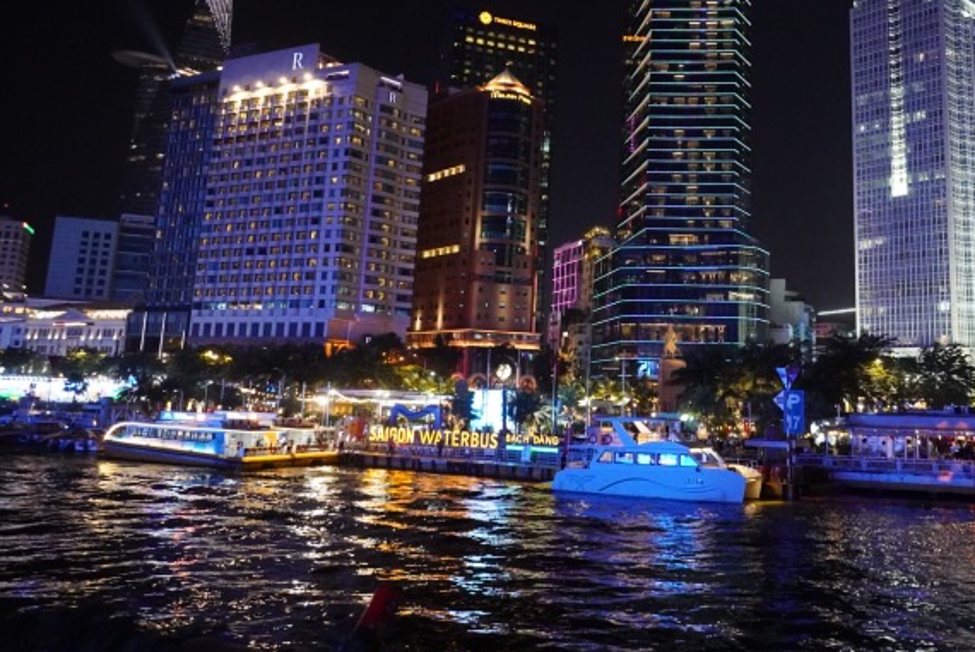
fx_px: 922
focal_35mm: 34
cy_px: 204
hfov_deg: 54.8
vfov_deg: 38.4
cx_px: 640
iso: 6400
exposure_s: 1/160
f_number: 3.5
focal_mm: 16
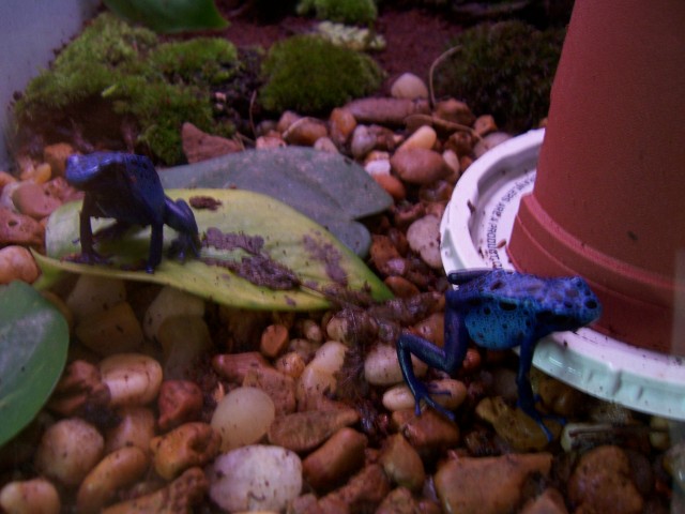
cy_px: 257
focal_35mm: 36
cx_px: 342
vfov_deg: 39.7
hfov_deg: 51.4
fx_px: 712
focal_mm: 6
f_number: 3
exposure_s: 1/8
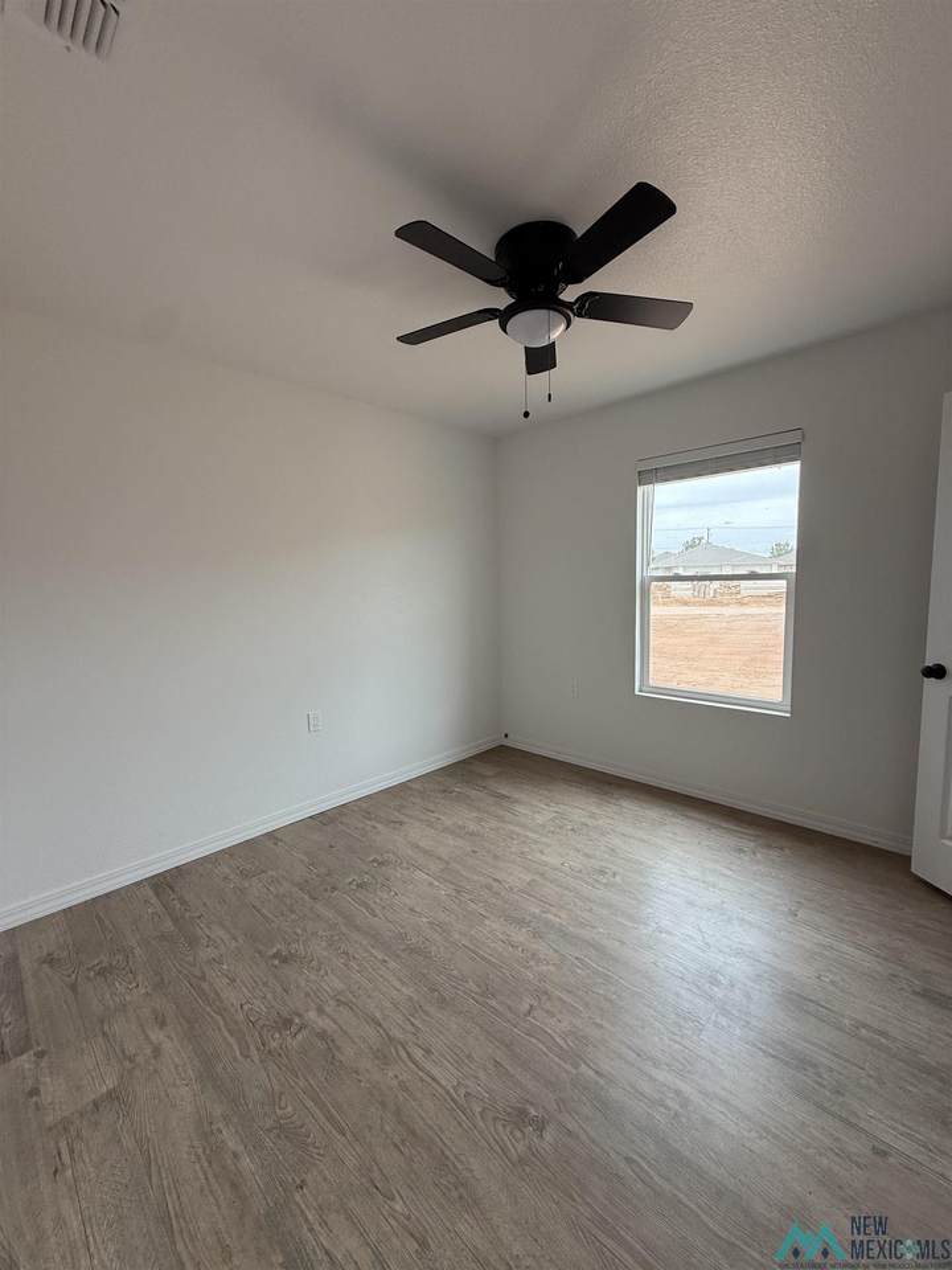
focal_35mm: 14
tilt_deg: -5.7
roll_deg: +1.8
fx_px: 513
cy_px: 635
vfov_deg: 102.1
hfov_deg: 85.7
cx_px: 476
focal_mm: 2.22
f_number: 2.2
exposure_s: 1/137
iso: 50
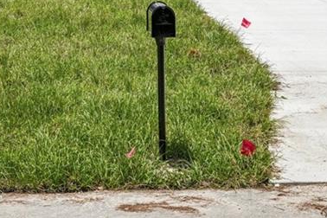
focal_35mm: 93
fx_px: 848
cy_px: -53
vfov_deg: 14.1
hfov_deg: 21.7
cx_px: 104
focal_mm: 34.5
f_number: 8
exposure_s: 1/2000
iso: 400
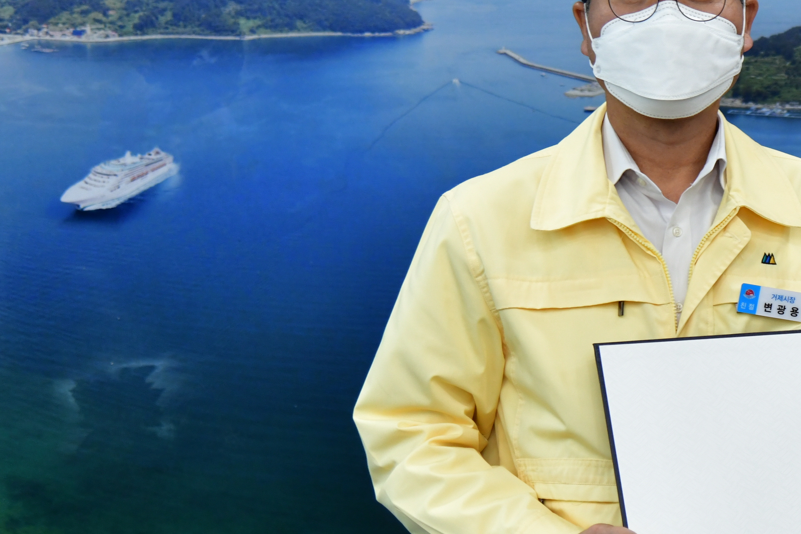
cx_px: 902
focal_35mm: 123
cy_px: 198
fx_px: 2737
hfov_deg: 16.1
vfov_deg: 11.1
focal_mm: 48
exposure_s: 1/250
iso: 800
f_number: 4
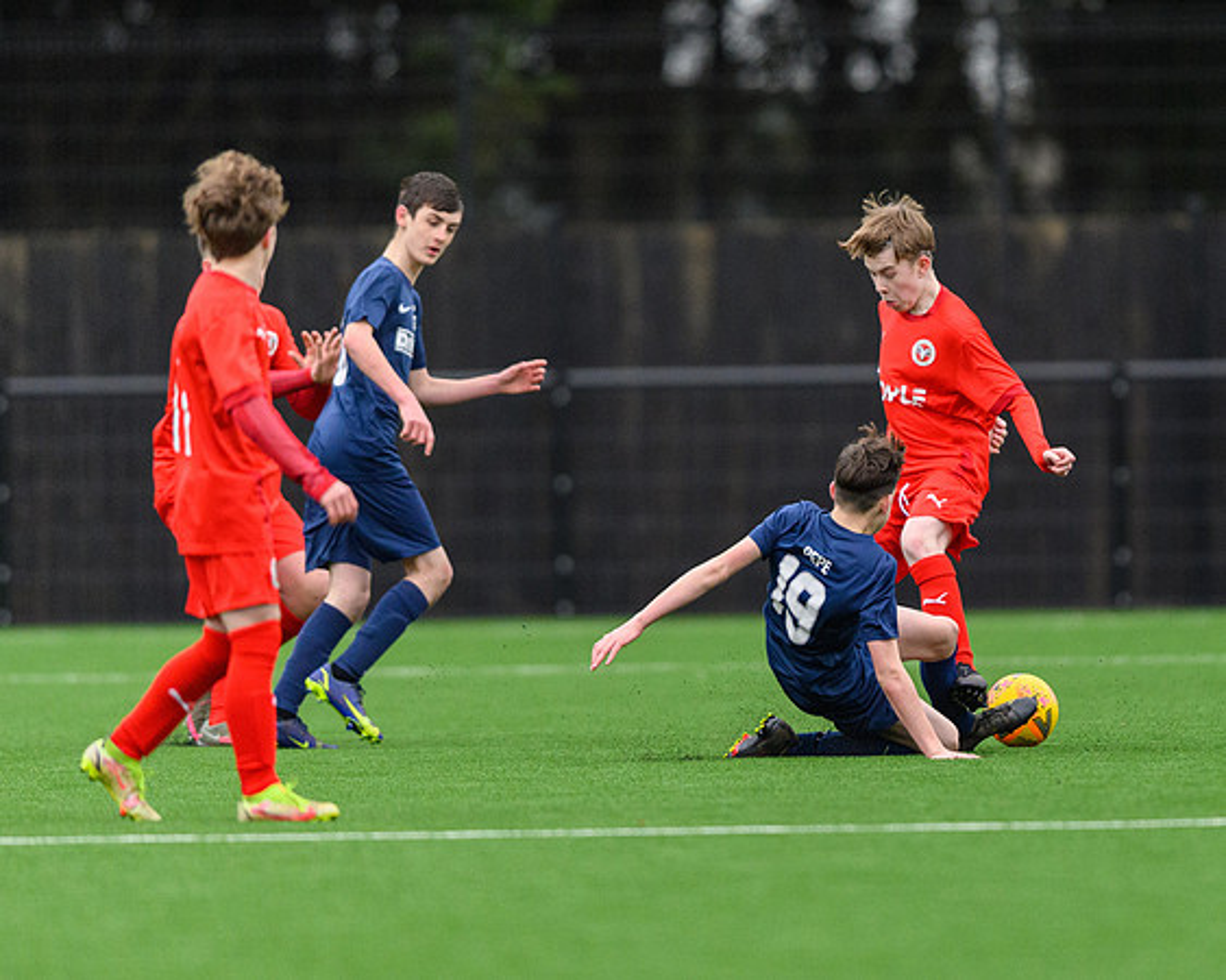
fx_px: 23624
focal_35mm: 651
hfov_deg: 3.0
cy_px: 601
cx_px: 873
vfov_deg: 2.4
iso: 3200
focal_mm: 400
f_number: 2.8
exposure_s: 1/2000
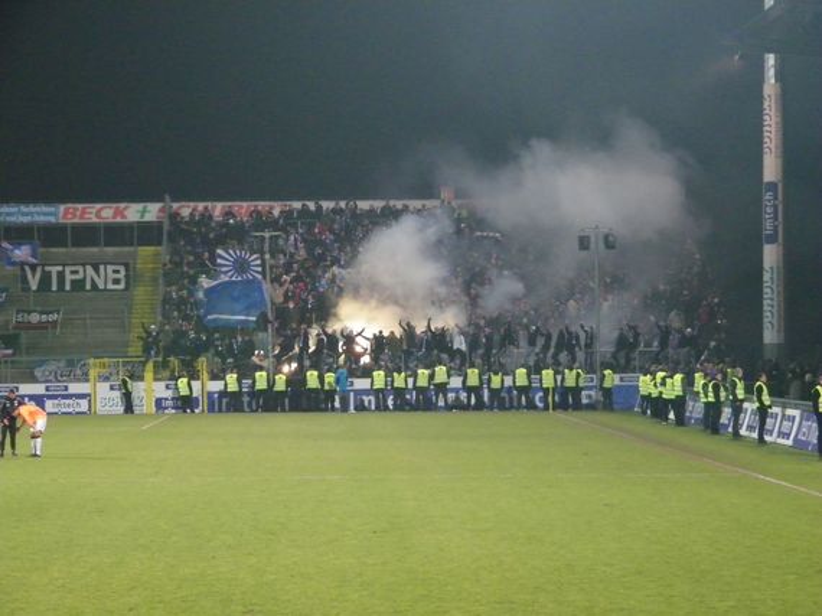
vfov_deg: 12.4
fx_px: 2825
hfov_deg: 16.6
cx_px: 411
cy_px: 308
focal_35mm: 119
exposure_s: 1/50
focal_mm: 21.3
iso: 500
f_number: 4.8
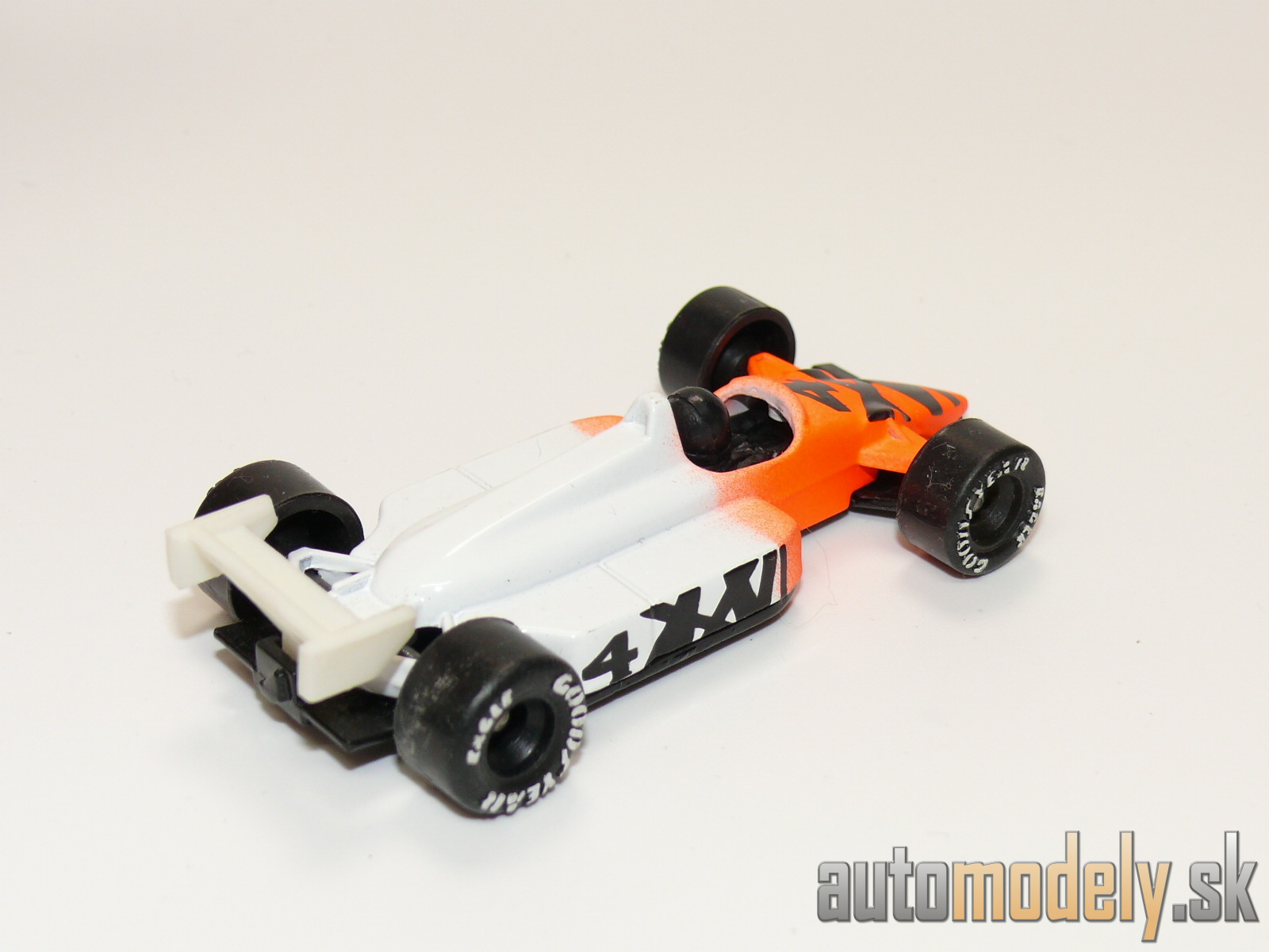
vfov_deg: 19.9
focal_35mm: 74
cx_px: 634
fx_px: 2713
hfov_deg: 26.3
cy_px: 476
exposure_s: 1/30
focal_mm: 11.3
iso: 100
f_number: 4
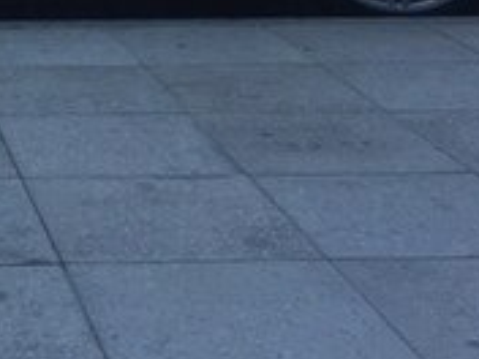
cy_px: -295
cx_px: -174
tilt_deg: +0.3
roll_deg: -0.1
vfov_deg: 12.4
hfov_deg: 16.8
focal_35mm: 109
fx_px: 1508
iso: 32
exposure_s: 1/1014
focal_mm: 4.15
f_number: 2.2
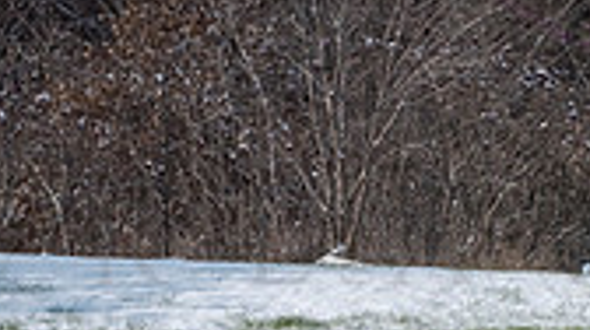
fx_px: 4531
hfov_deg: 7.4
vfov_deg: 4.2
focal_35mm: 290
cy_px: 416
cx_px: 569
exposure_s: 1/1000
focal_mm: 80
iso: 640
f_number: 14
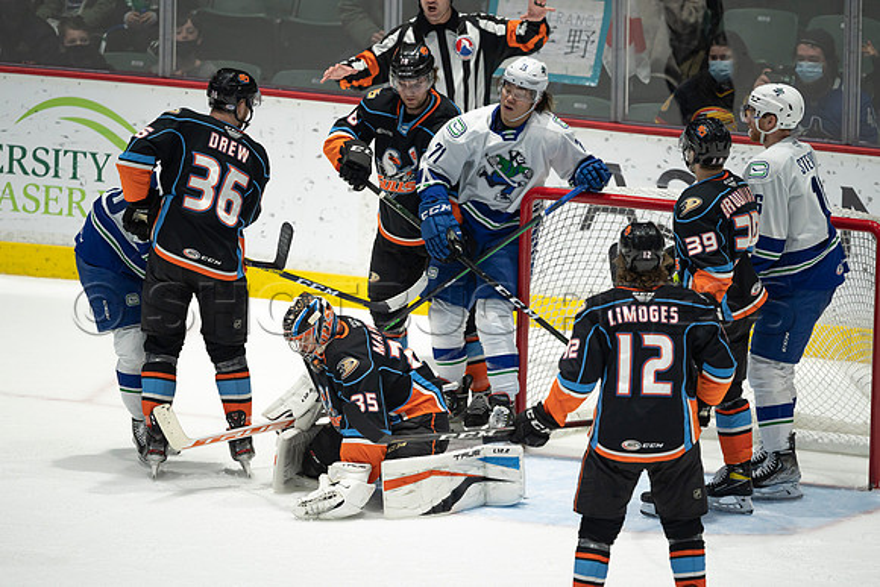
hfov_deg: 3.4
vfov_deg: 2.3
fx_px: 14669
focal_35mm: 600
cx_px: 440
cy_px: 294
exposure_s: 1/640
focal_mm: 600
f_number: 4
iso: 1600
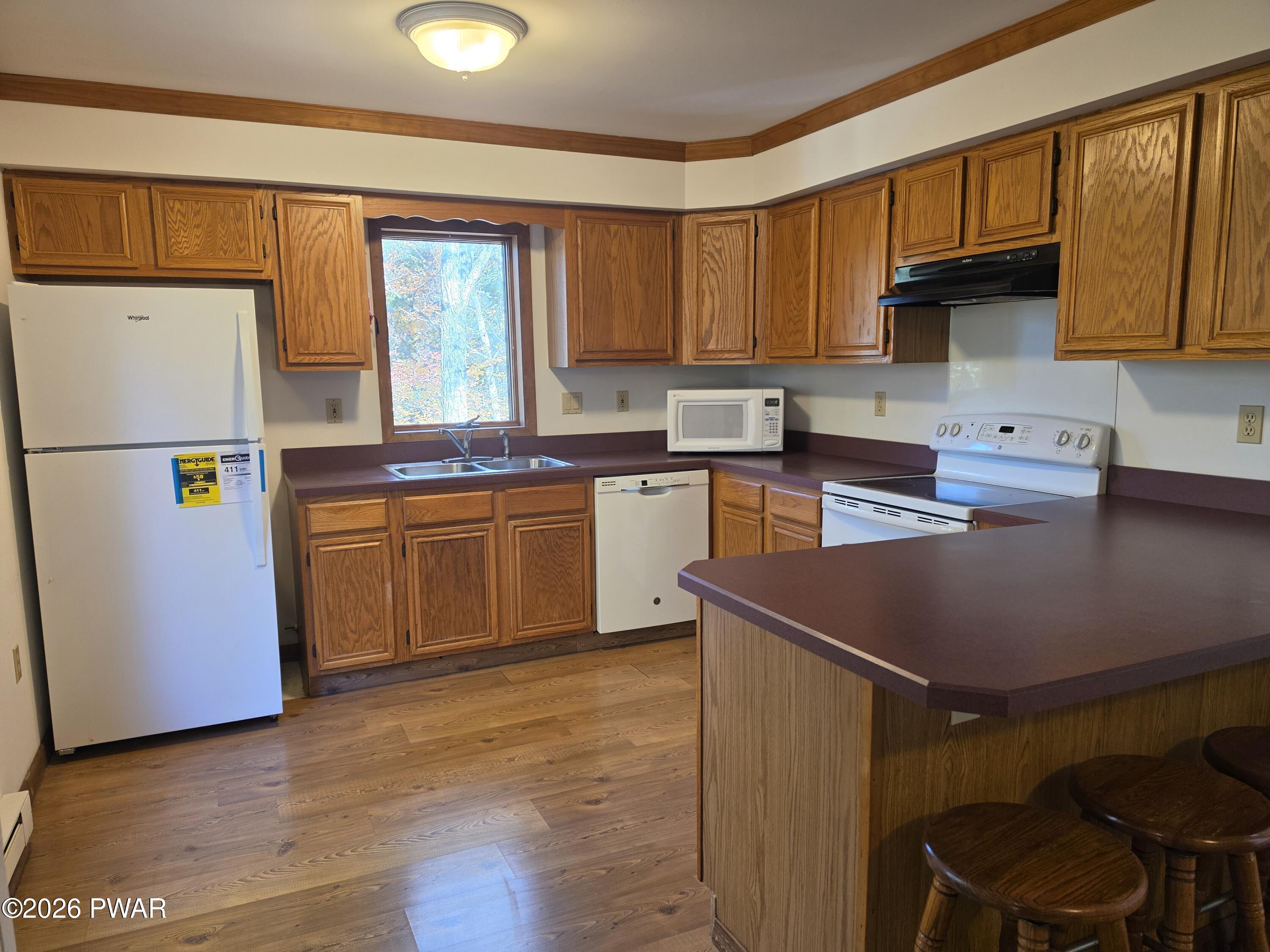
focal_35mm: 23
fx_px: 844
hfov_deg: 73.9
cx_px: 635
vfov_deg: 58.9
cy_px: 476
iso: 80
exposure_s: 1/120
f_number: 1.4
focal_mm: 6.5
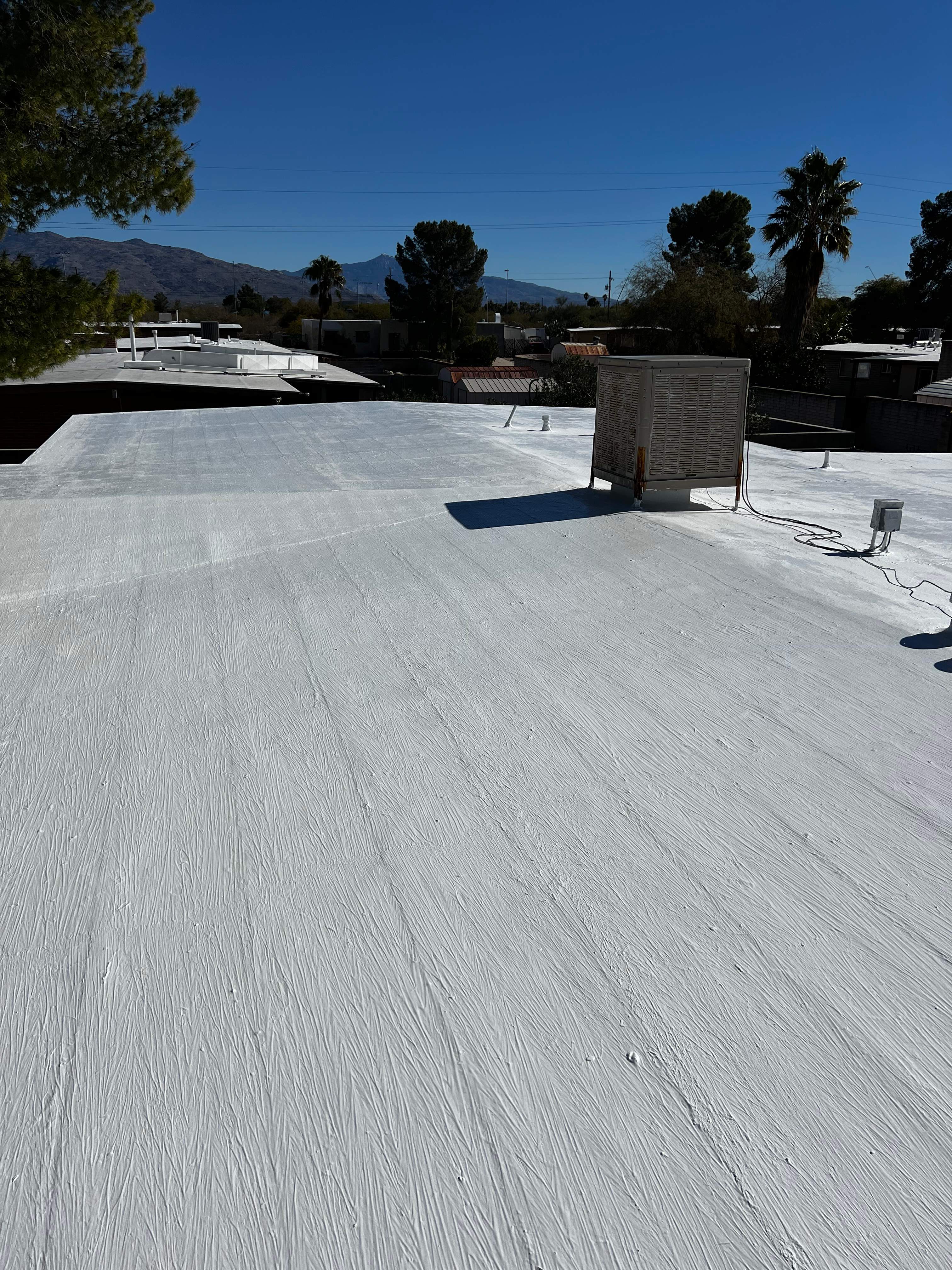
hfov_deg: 53.1
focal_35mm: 26
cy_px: 635
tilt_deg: -14.4
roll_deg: -2.5
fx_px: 953
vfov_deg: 67.3
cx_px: 476
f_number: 1.5
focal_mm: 5.7
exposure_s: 1/16393
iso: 50
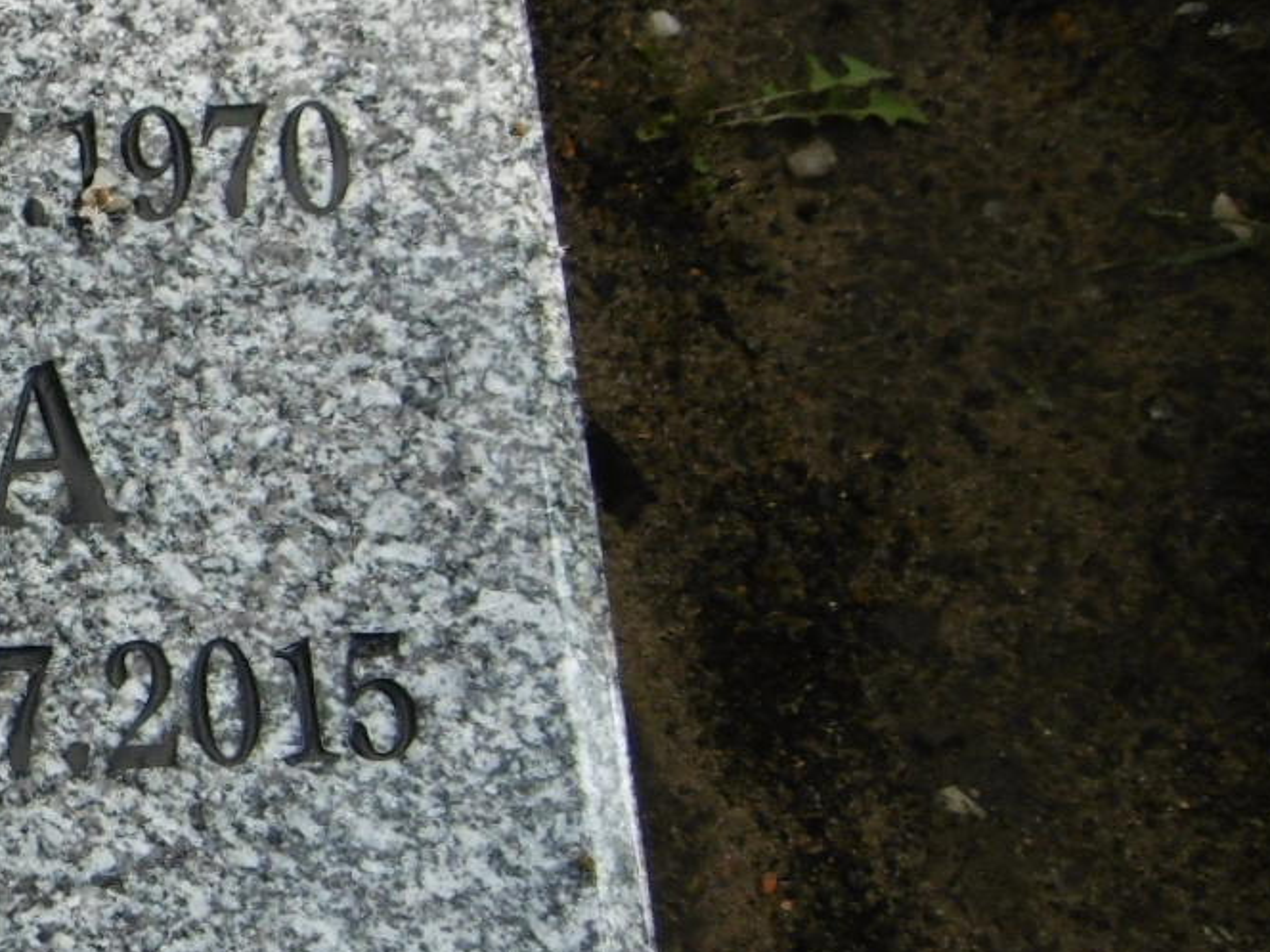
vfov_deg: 19.9
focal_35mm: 74
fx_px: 2715
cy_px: 474
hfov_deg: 22.6
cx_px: -509
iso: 100
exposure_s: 1/400
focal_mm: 4.3
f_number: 3.1
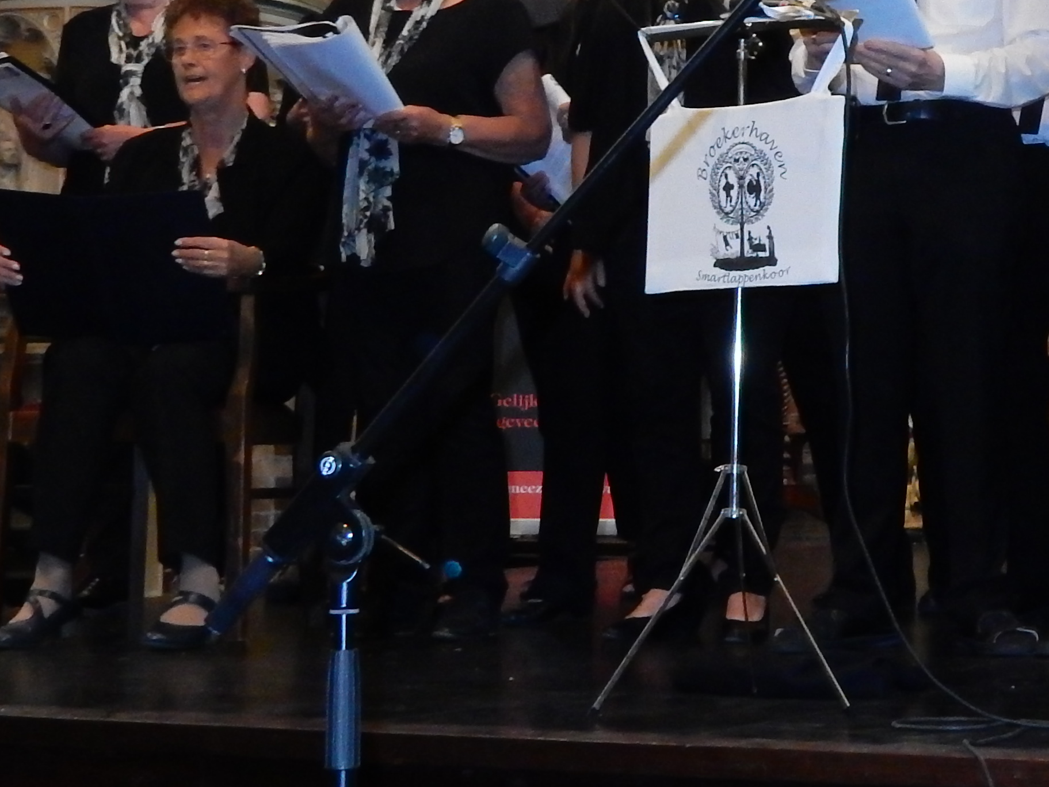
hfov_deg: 20.4
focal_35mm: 91
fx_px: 2757
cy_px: 185
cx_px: 1206
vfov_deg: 16.1
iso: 720
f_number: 4
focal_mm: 6.4
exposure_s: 1/30
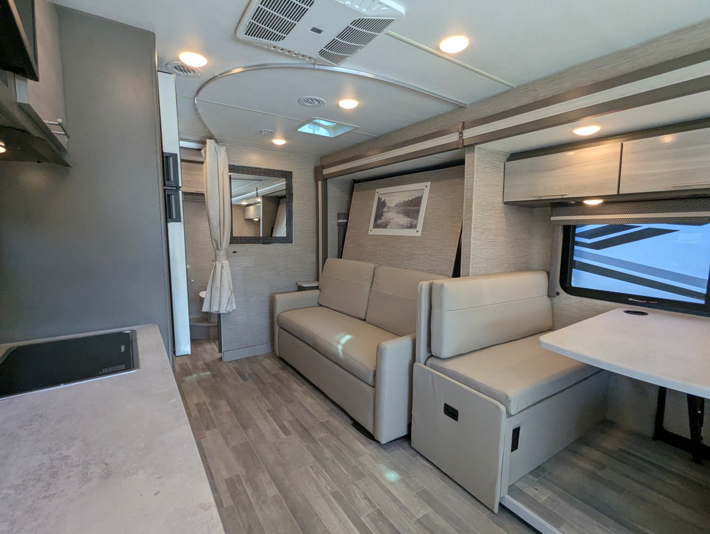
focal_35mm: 16
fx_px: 329
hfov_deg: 94.4
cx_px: 355
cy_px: 267
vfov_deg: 78.2
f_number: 2.2
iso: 218
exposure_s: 1/302
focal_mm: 2.35
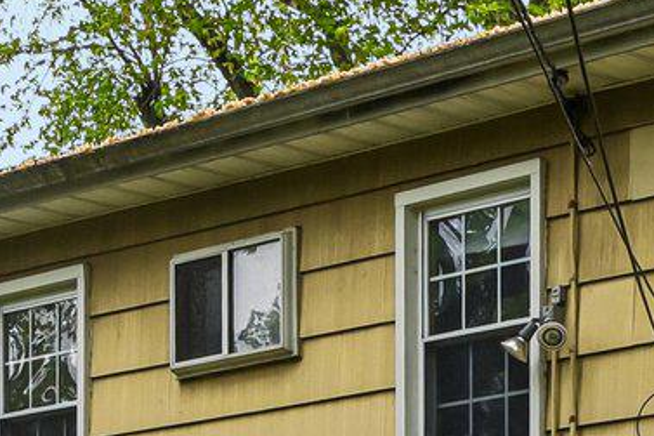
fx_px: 2960
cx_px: 1109
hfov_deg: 11.8
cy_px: 762
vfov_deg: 8.1
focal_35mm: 163
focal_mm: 30
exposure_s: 1/250
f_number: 8
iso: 400
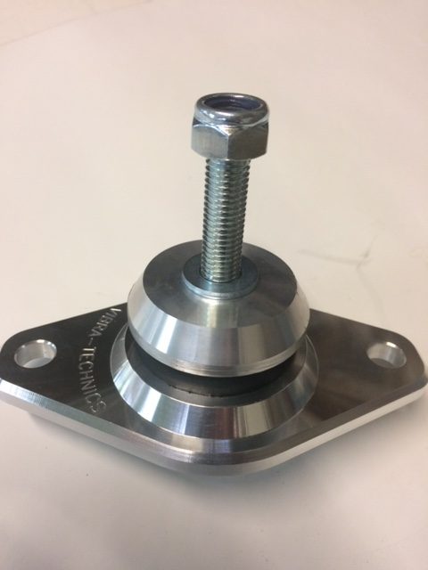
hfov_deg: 48.2
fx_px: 478
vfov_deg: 61.7
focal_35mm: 29
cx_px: 214
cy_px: 285
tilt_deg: -59.1
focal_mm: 4.15
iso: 80
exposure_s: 1/33
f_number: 2.2
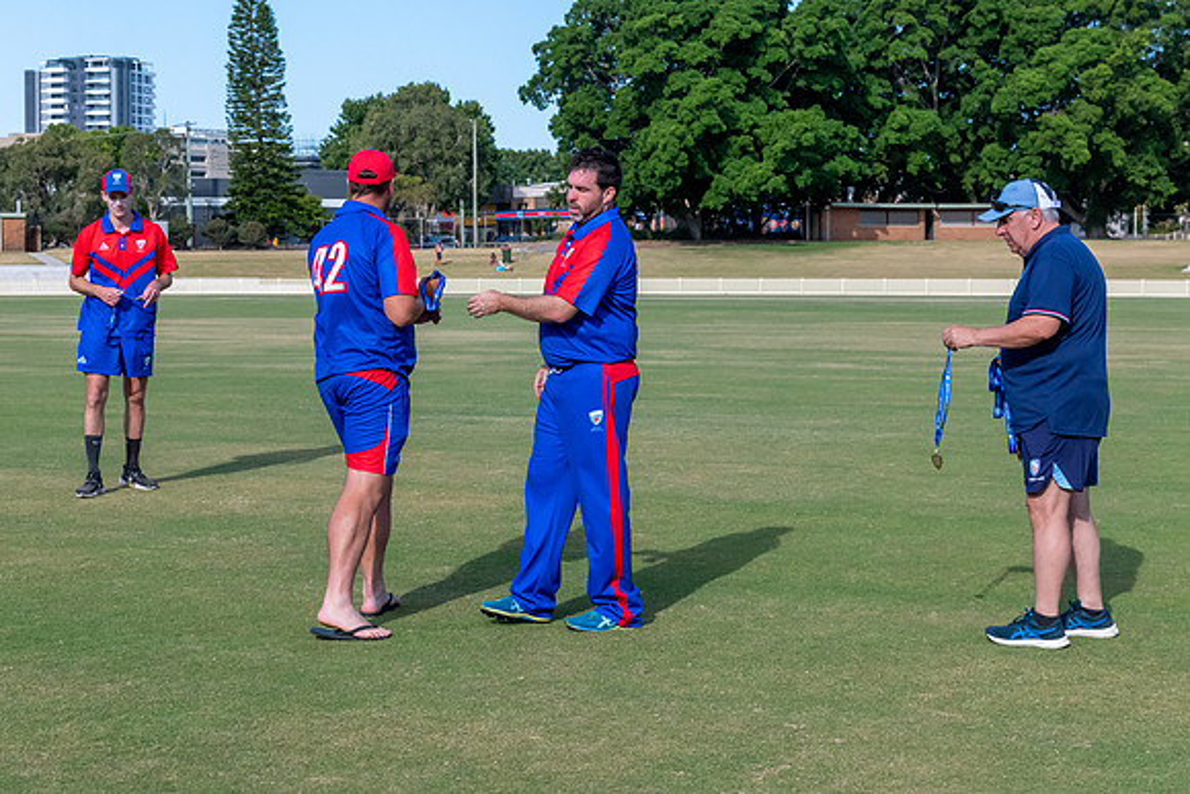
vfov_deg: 21.2
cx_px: 511
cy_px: 332
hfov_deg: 31.4
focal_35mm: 64
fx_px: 2117
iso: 640
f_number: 8
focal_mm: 40
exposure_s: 1/2000
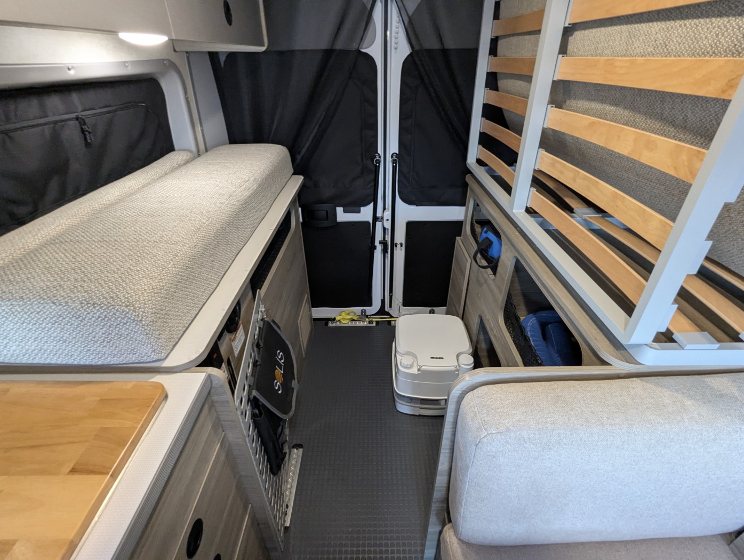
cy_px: 280
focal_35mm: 16
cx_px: 372
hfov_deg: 94.4
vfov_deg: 78.2
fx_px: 344
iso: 362
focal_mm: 2.35
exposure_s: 1/37.9
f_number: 2.2
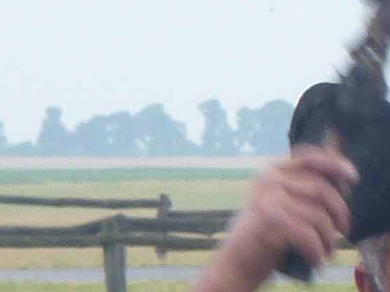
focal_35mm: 1028
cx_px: 948
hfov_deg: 1.9
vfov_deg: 1.4
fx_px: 11579
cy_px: 1001
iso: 100
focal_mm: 23.4
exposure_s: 1/100
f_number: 5.2
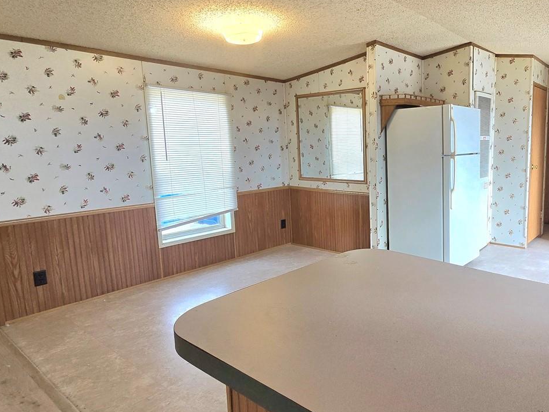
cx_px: 403
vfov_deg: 61.1
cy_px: 196
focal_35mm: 22
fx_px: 349
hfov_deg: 71.8
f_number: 2.2
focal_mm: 2.2
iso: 64
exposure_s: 1/120
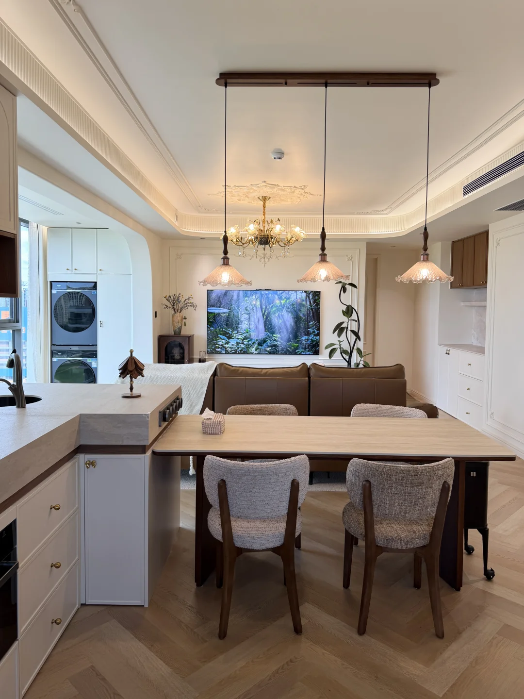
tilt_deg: -5.0
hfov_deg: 56.8
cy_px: 350
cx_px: 262
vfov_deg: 71.6
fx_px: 484
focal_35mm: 24
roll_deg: +0.0
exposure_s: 1/121
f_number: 1.78
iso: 50
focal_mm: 6.76
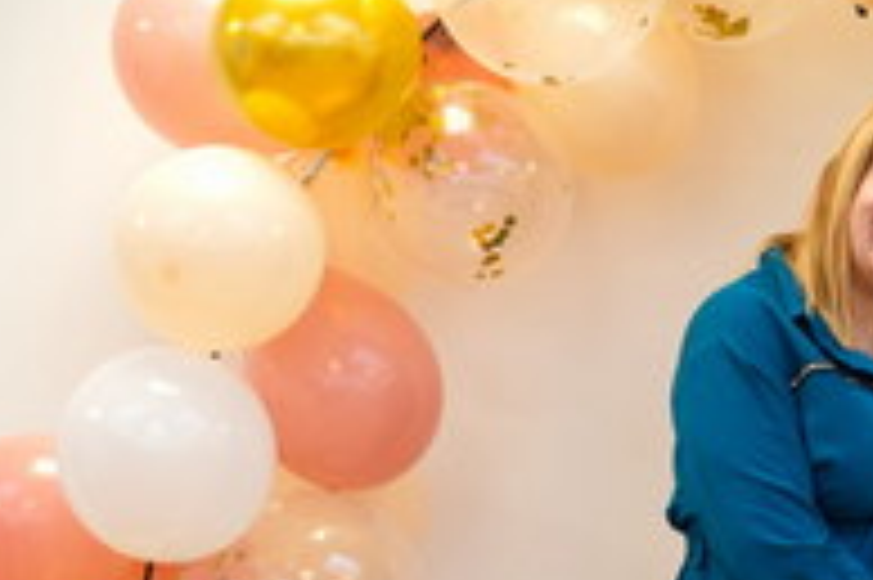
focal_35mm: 133
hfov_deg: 15.0
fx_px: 3222
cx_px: 990
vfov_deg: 10.2
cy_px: 652
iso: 125
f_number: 2.8
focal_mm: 43
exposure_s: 1/50
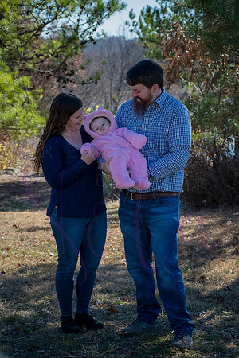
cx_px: 120
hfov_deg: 17.1
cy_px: 179
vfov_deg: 25.4
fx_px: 797
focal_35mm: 80
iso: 400
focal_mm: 80
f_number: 7.1
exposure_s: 1/500
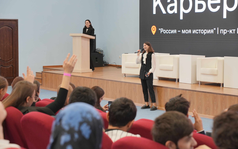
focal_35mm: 77
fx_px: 499
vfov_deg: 16.9
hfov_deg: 26.8
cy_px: 78
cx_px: 118
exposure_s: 1/40
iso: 2000
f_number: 5.6
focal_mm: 75
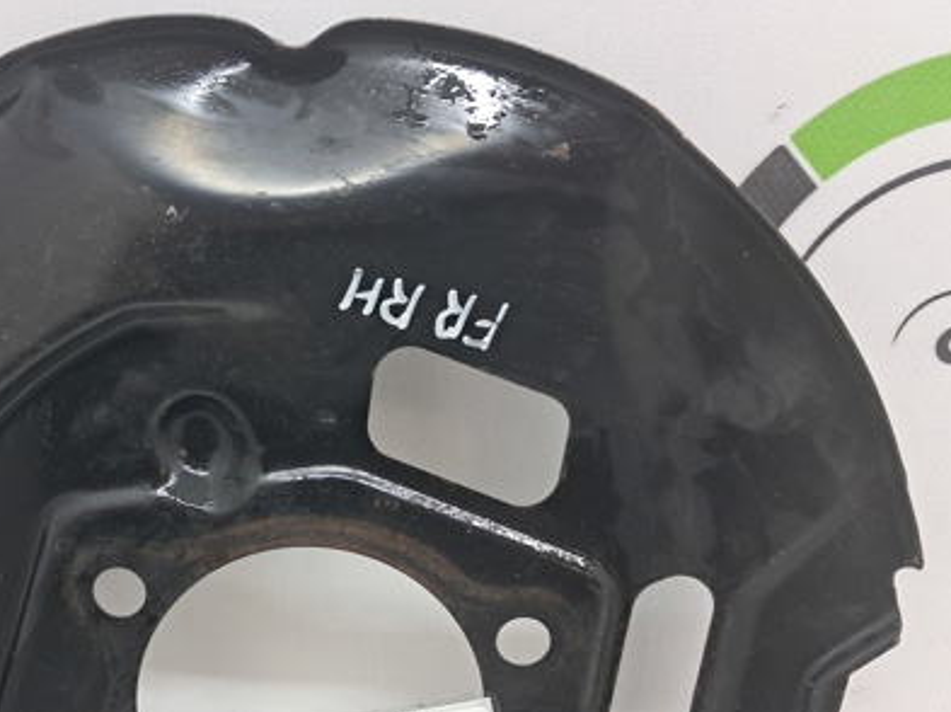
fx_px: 1208
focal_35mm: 44
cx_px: 310
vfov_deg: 32.2
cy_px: 534
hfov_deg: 42.4
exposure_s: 1/50
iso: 320
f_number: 1.8
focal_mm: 4
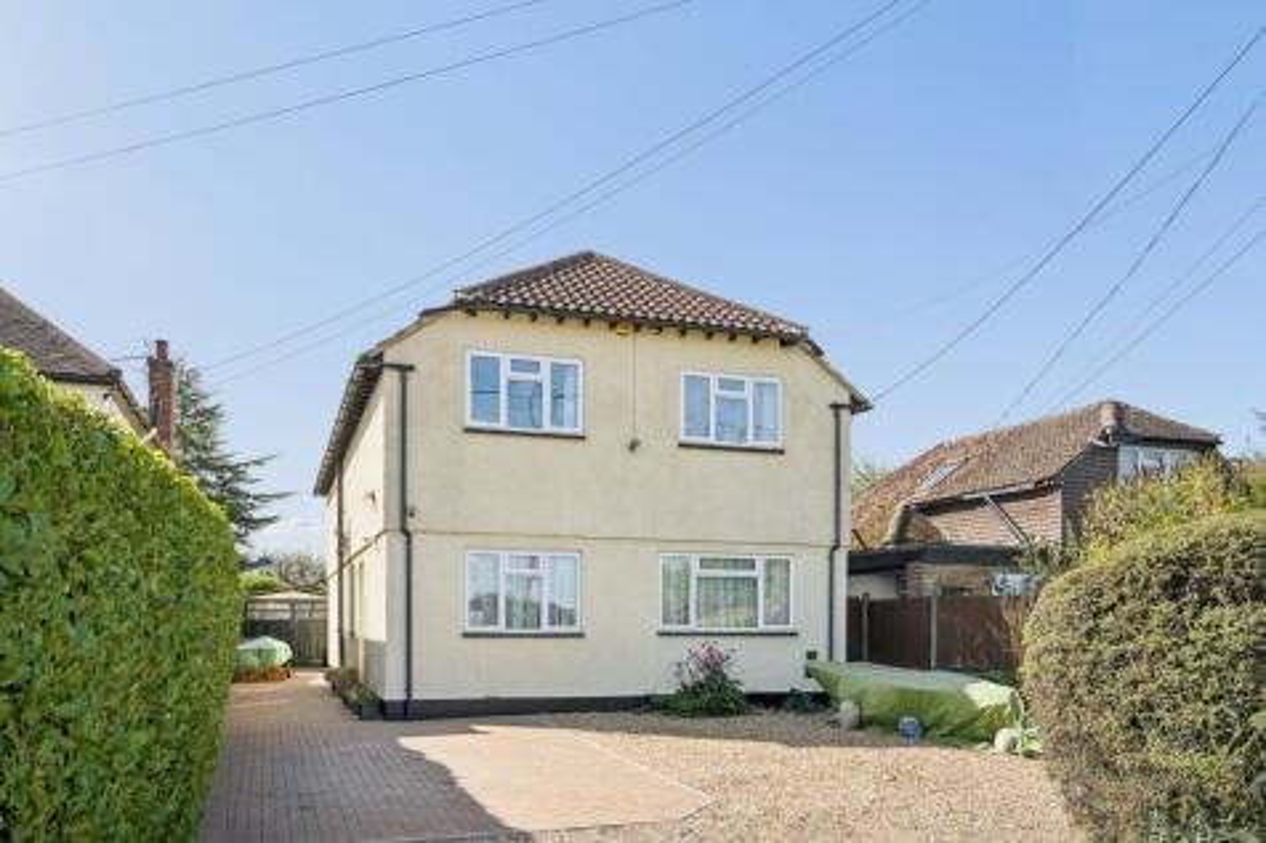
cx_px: 633
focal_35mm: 26
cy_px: 422
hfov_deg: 69.4
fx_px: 914
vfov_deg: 49.5
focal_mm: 26
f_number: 4
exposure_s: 1/1000
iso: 125
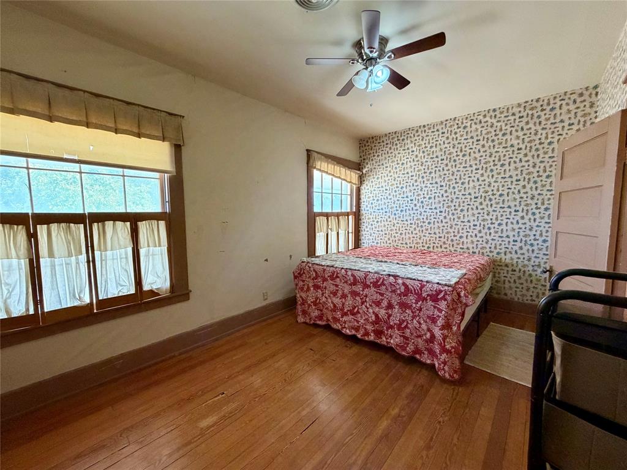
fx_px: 254
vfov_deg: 85.7
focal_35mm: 14
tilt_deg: -4.4
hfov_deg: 102.1
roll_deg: +1.5
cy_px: 235
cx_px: 314
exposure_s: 1/60
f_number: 2.2
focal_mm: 2.22
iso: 400
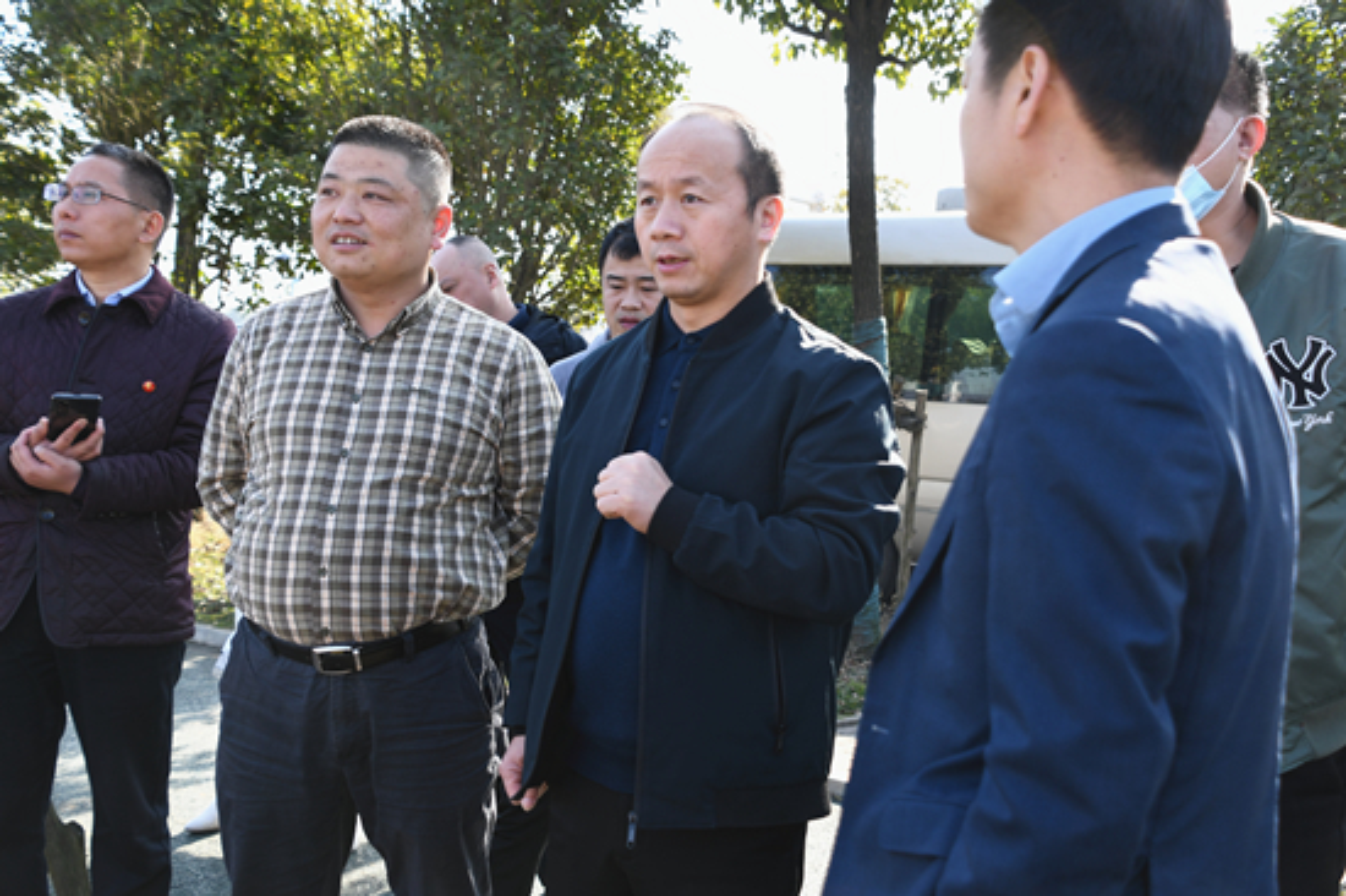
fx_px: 1681
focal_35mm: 45
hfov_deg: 43.6
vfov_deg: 29.8
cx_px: 673
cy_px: 448
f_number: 5.6
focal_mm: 30
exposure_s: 1/200
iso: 160
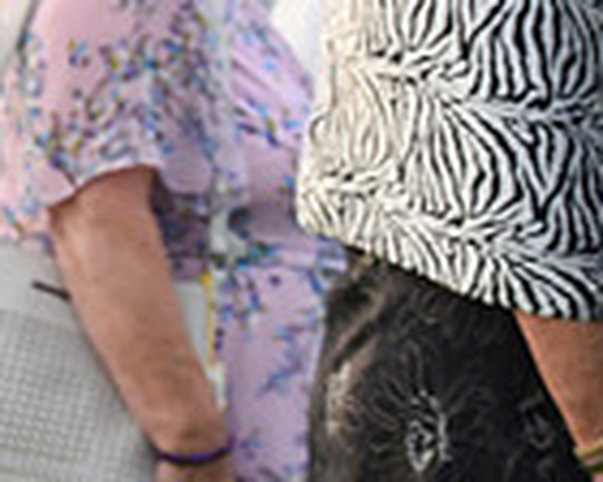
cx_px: 1240
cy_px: 6
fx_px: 13920
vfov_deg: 2.0
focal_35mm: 780
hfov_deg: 2.5
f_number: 4.5
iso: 1250
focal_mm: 200
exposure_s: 1/1250
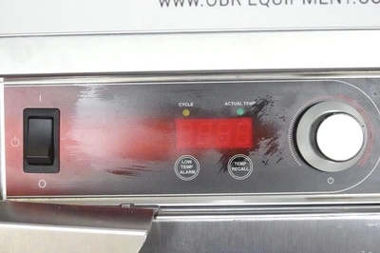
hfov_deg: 37.5
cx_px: 190
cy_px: 126
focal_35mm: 53
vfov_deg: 25.5
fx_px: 559
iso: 6400
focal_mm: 19.43
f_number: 11
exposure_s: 1/50
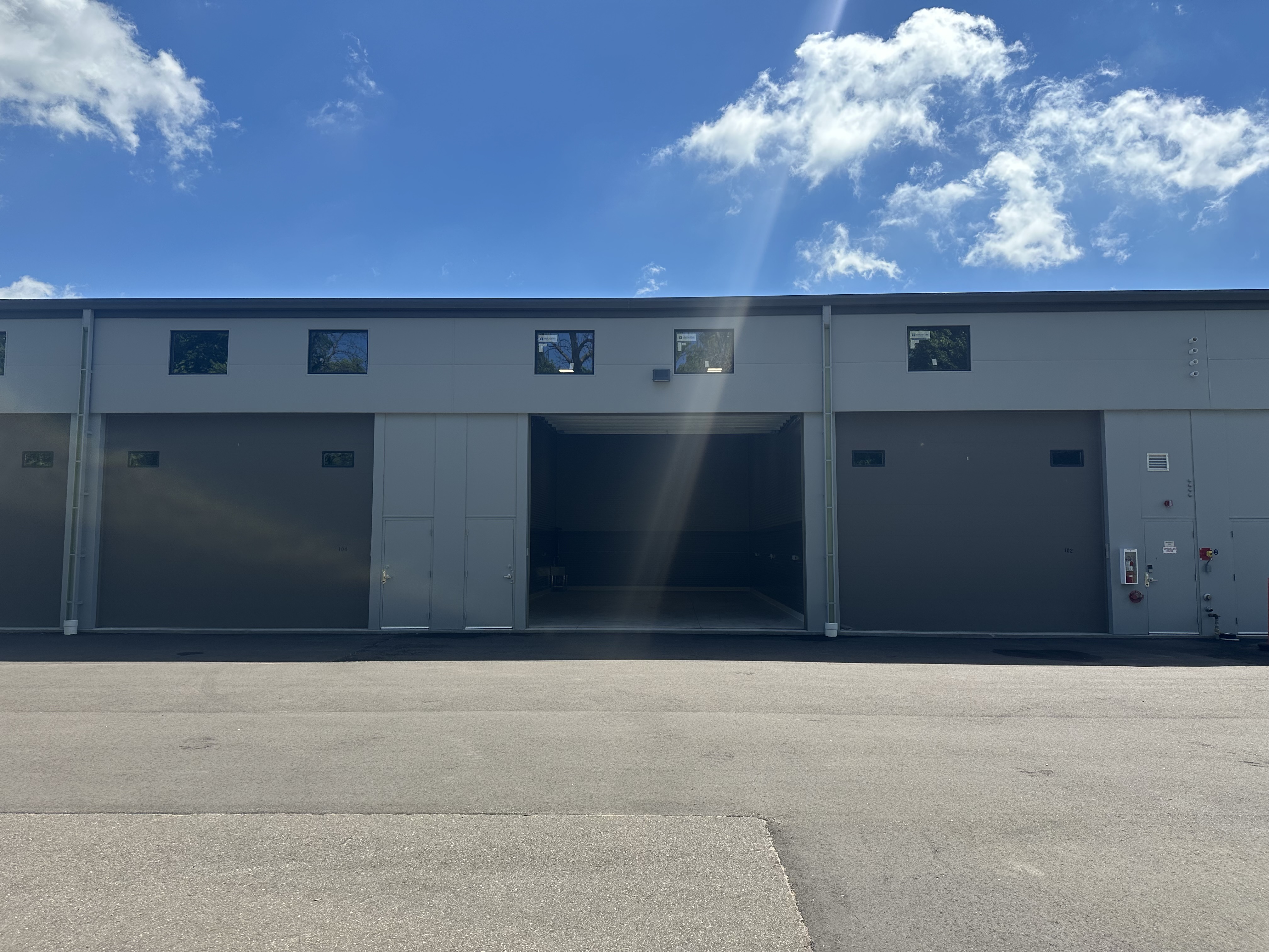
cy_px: 476
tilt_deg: +4.6
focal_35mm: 24
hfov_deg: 71.6
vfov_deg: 56.8
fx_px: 880
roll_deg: -0.4
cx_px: 634
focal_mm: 6.86
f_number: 1.78
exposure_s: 1/4545
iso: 80
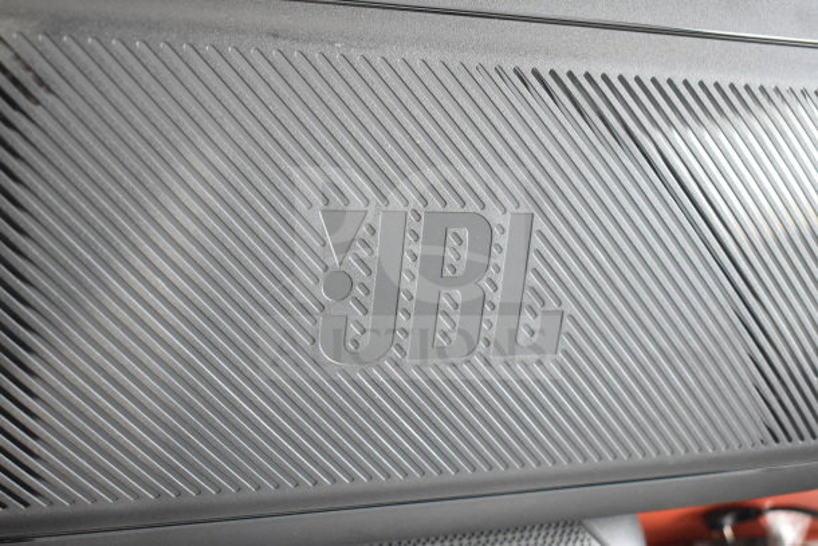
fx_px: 1091
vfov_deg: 28.1
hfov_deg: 41.1
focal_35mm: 48
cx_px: 409
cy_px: 273
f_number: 4.5
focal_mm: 32
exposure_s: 1/50
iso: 6400
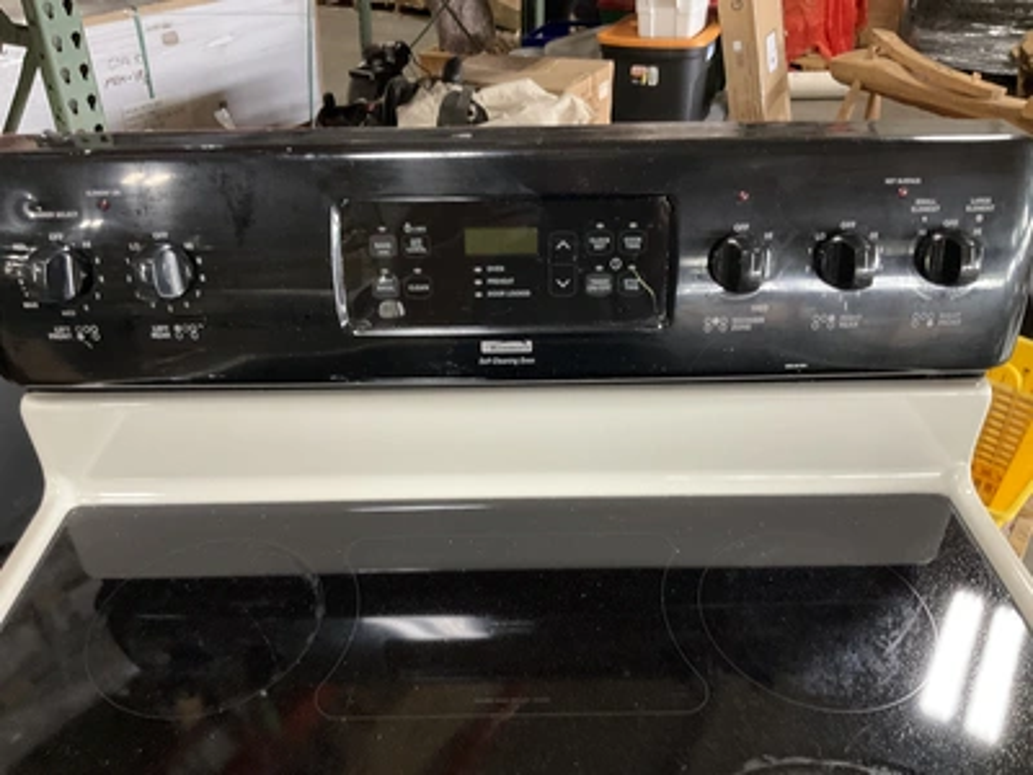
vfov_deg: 48.2
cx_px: 516
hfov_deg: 61.7
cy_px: 388
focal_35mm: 29
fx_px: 865
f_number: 1.8
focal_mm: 3
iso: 250
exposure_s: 1/40
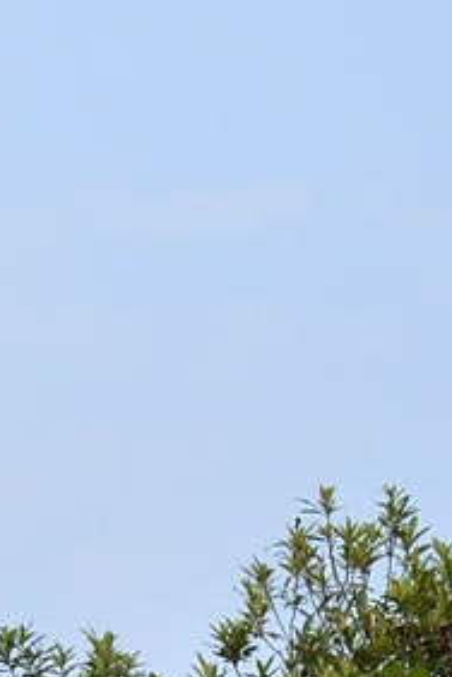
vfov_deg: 10.8
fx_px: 3201
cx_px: -570
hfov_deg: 7.6
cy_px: 1438
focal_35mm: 170
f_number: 6.3
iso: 400
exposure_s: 1/320
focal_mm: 20
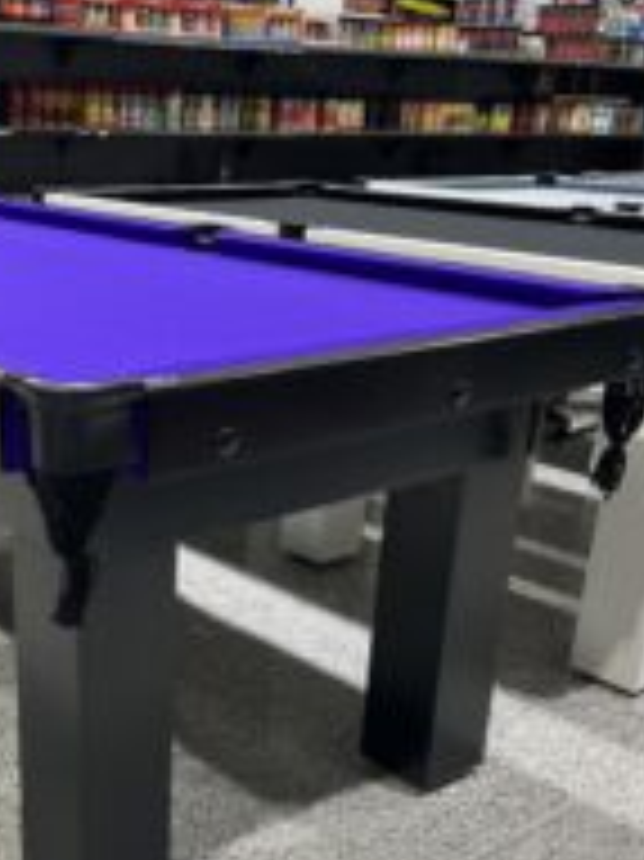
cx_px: 155
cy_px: 628
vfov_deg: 39.5
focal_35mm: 47
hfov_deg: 30.3
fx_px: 1167
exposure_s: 1/100
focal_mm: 5.7
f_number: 1.5
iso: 125
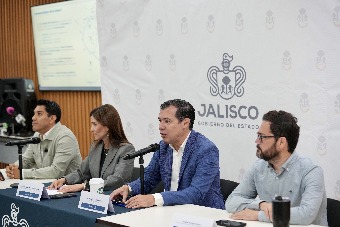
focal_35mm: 70
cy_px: 114
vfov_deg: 19.5
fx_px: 661
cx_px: 170
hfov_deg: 28.8
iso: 2000
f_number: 3.5
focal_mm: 70
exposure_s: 1/160
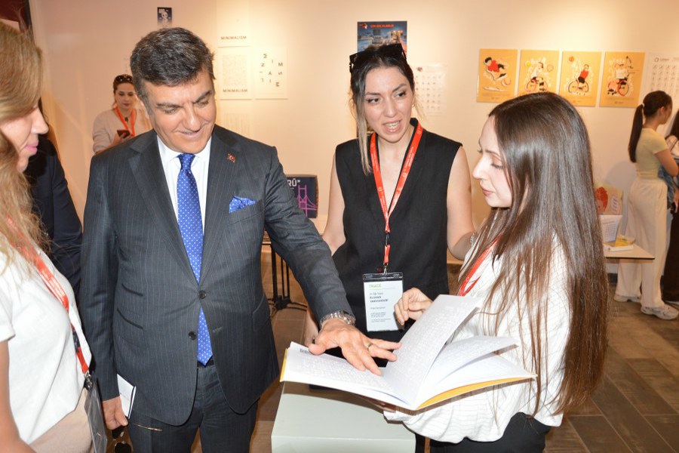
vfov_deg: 47.9
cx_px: 340
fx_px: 509
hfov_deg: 67.4
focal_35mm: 27
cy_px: 226
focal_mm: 18
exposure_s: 1/60
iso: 640
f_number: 3.5
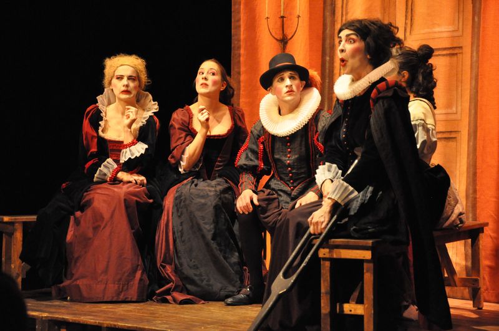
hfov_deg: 18.2
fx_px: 1557
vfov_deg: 12.1
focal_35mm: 112
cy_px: 166
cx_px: 250
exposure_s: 1/60
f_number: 5.3
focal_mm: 75
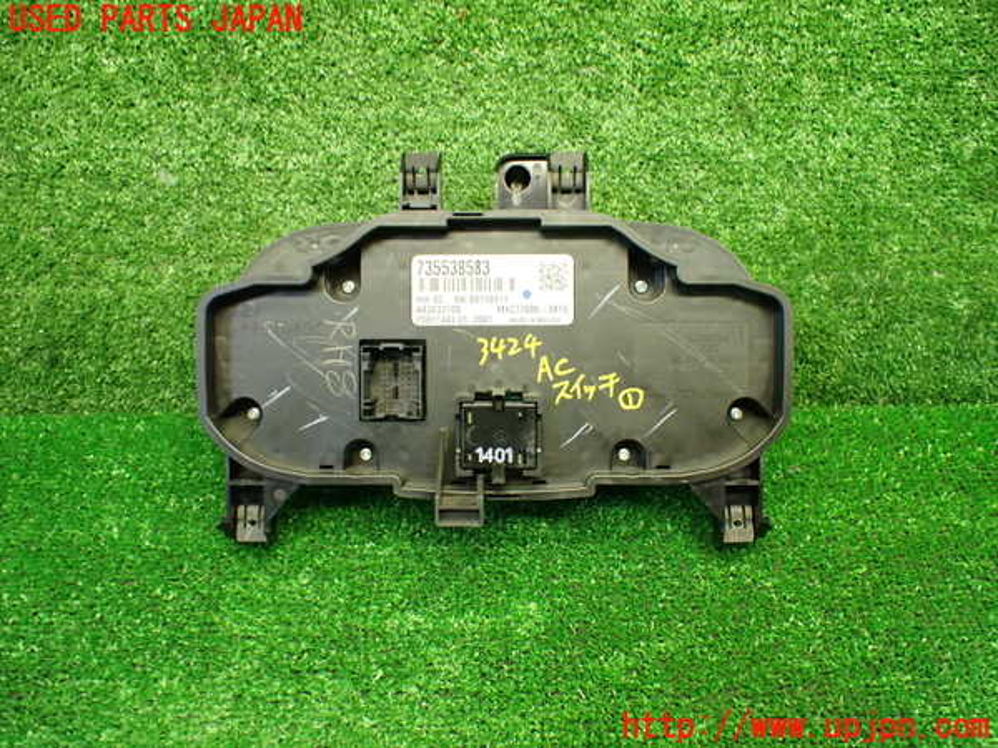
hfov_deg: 60.0
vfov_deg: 46.8
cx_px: 499
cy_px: 374
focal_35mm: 30
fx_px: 865
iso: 800
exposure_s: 1/100
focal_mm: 5.4
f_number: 2.3
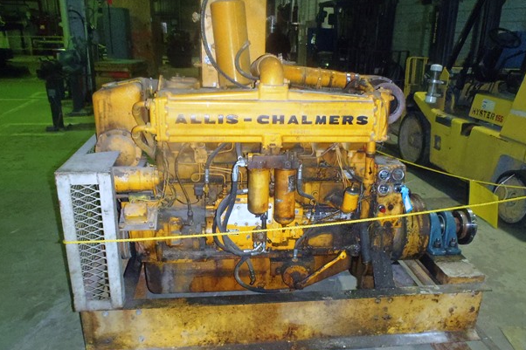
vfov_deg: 43.5
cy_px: 197
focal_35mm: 30
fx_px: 438
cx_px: 267
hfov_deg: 61.9
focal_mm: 5
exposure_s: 1/30
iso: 500
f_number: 3.9
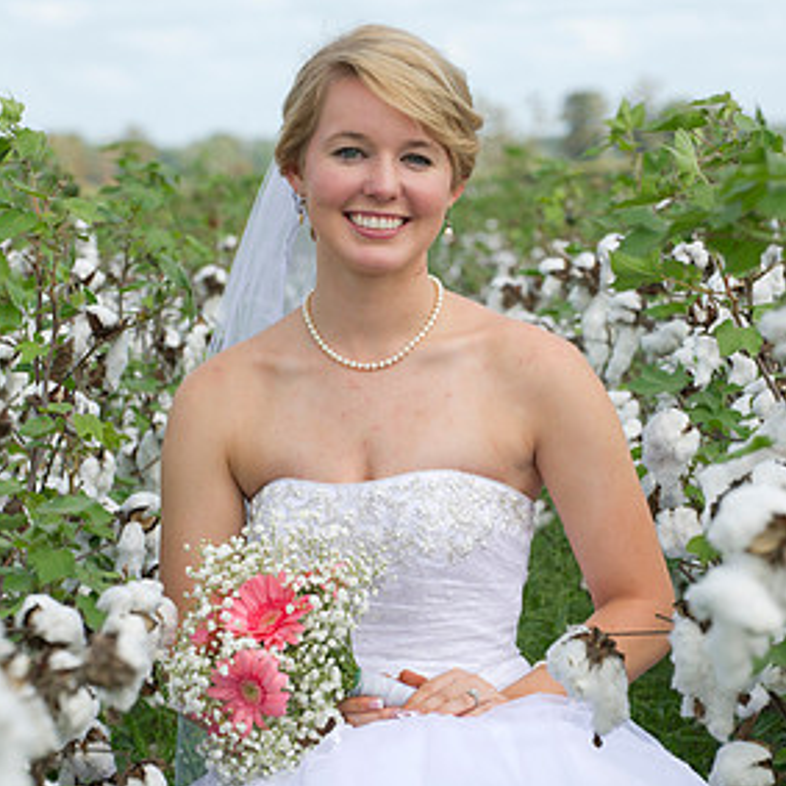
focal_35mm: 182
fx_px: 4675
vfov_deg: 9.6
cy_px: 533
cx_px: 401
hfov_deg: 9.6
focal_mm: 135
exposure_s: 1/160
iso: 160
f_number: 7.1
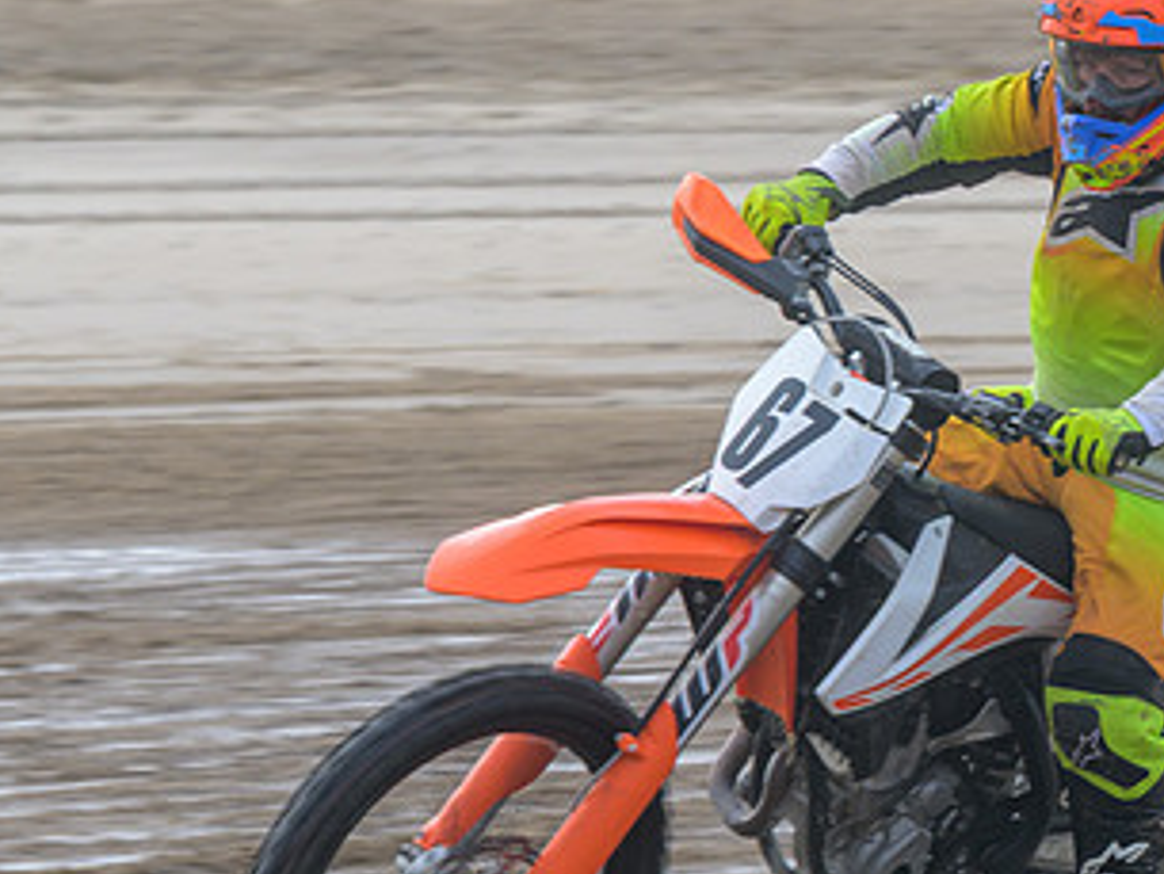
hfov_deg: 6.6
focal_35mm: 301
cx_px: 783
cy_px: 519
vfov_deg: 4.9
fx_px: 10125
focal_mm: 97
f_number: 8
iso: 200
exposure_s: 1/250
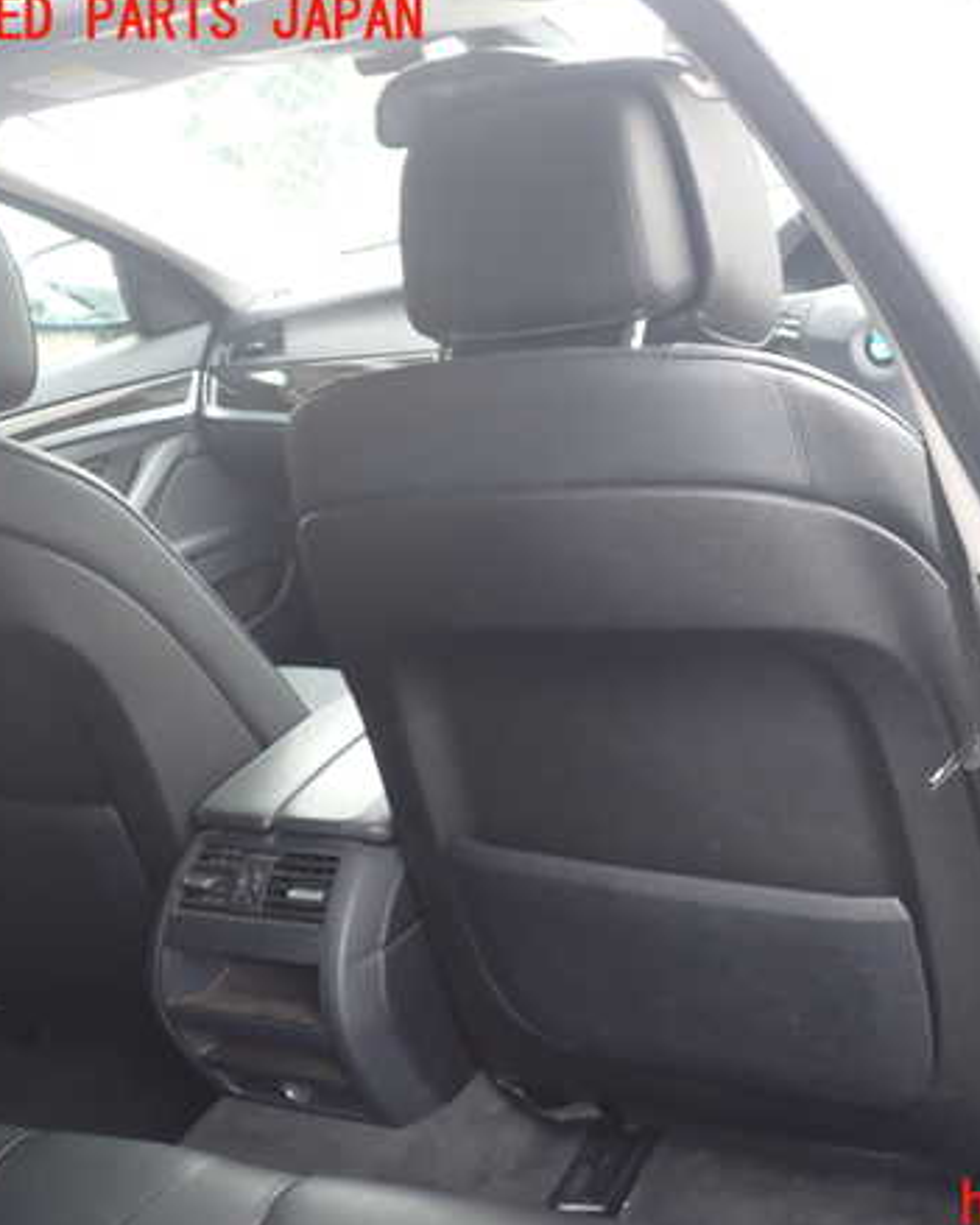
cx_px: 754
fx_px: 1451
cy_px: 614
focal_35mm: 40
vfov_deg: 45.8
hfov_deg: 36.3
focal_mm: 5.4
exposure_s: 1/60
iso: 100
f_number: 2.3
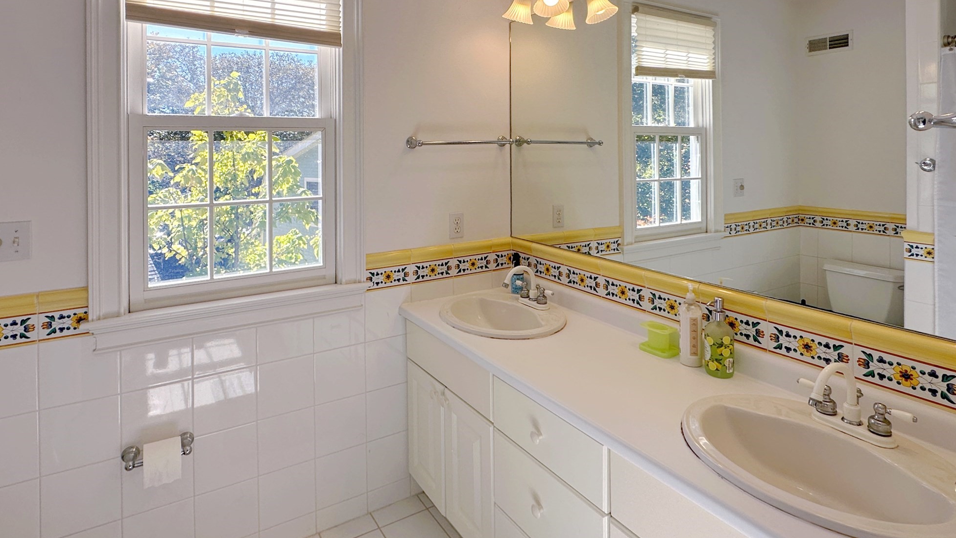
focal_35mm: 16
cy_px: 269
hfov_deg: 99.3
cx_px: 462
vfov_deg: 67.1
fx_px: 406
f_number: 2.2
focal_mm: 2.22
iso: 40
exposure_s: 1/450
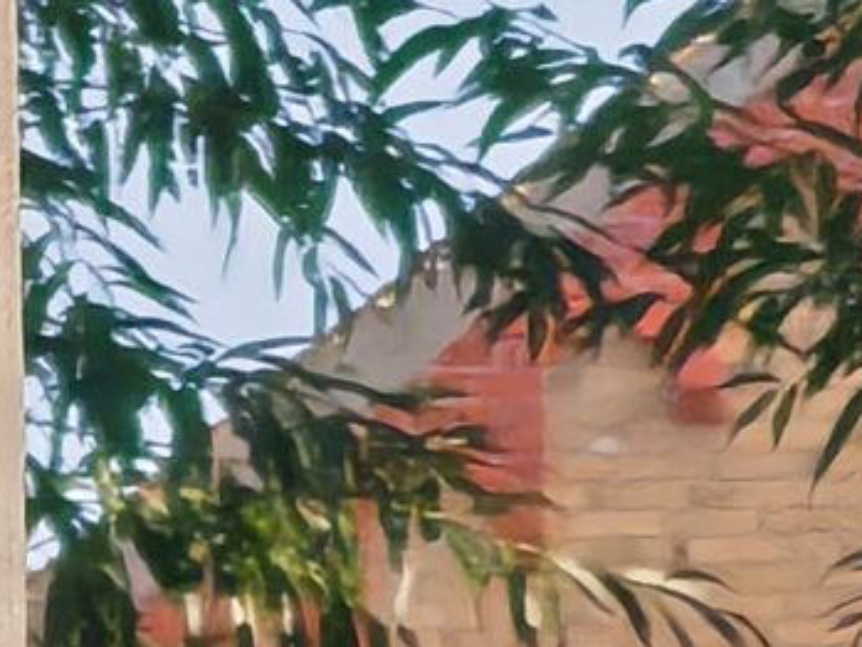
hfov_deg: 1.2
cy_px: -1168
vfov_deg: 0.9
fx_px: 39807
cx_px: 2275
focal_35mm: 1598
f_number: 3
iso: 50
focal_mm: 14.92
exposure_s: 1/280
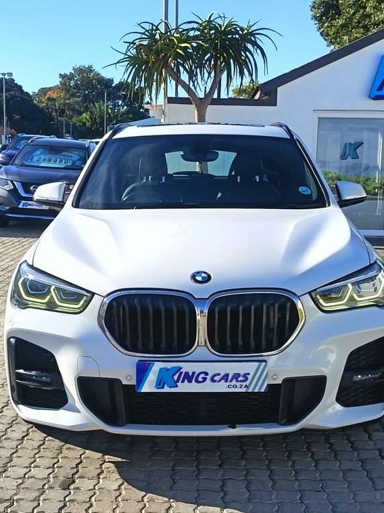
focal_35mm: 50
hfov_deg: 29.1
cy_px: 259
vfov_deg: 38.2
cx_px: 203
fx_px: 740
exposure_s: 1/474
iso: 100
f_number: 1.75
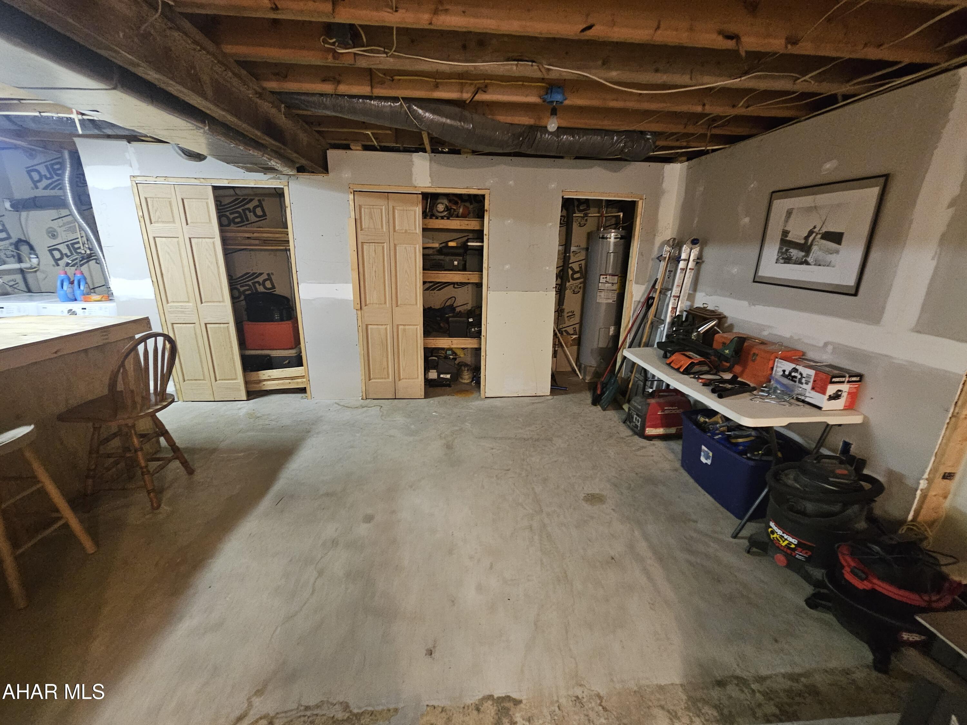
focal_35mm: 13
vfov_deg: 89.9
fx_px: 363
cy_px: 362
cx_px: 484
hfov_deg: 106.2
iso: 800
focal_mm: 2.2
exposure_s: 1/24
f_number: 2.2
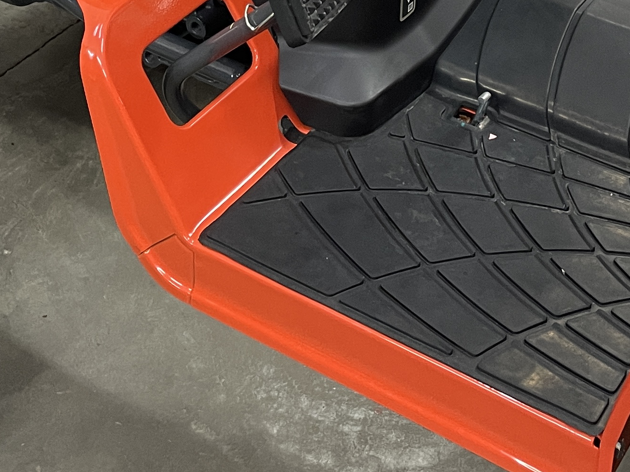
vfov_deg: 17.0
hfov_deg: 24.7
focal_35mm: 79
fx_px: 1438
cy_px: -217
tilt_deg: -24.0
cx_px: 354
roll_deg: -0.7
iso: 200
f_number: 1.6
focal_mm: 4.2
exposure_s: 1/50
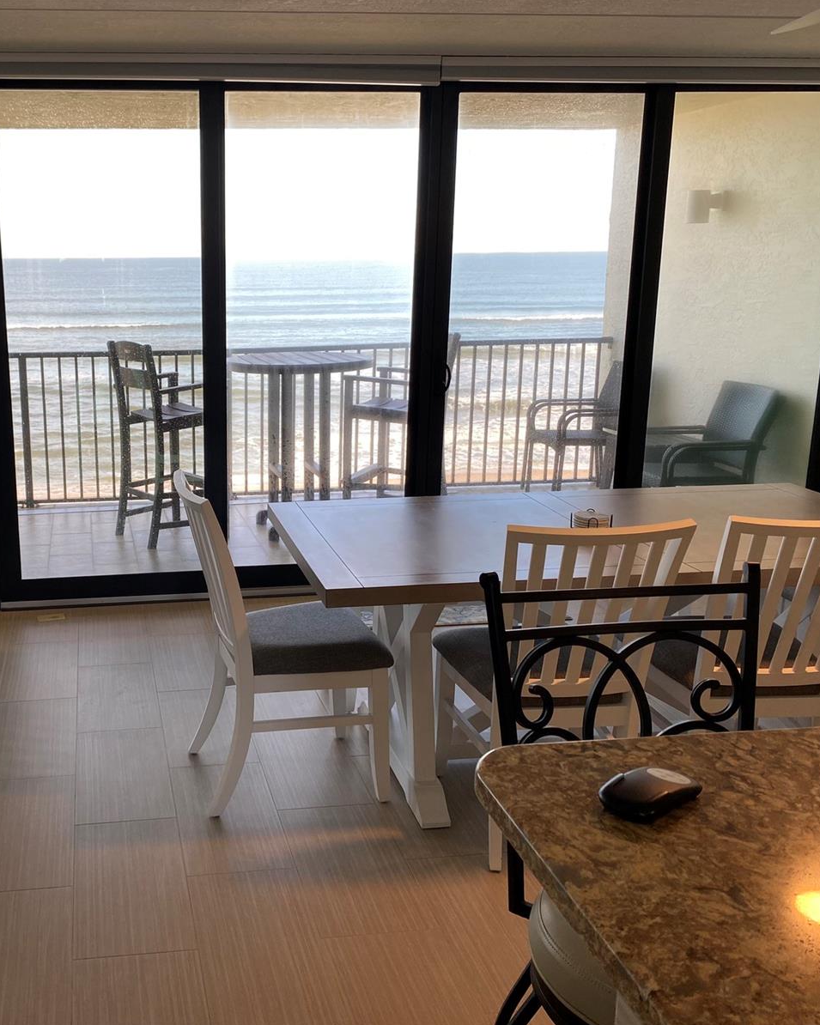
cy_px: 513
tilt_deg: -13.7
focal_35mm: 34
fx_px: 1032
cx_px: 215
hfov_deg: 42.2
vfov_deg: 52.8
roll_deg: +1.6
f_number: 1.8
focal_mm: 4.25
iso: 32
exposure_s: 1/131
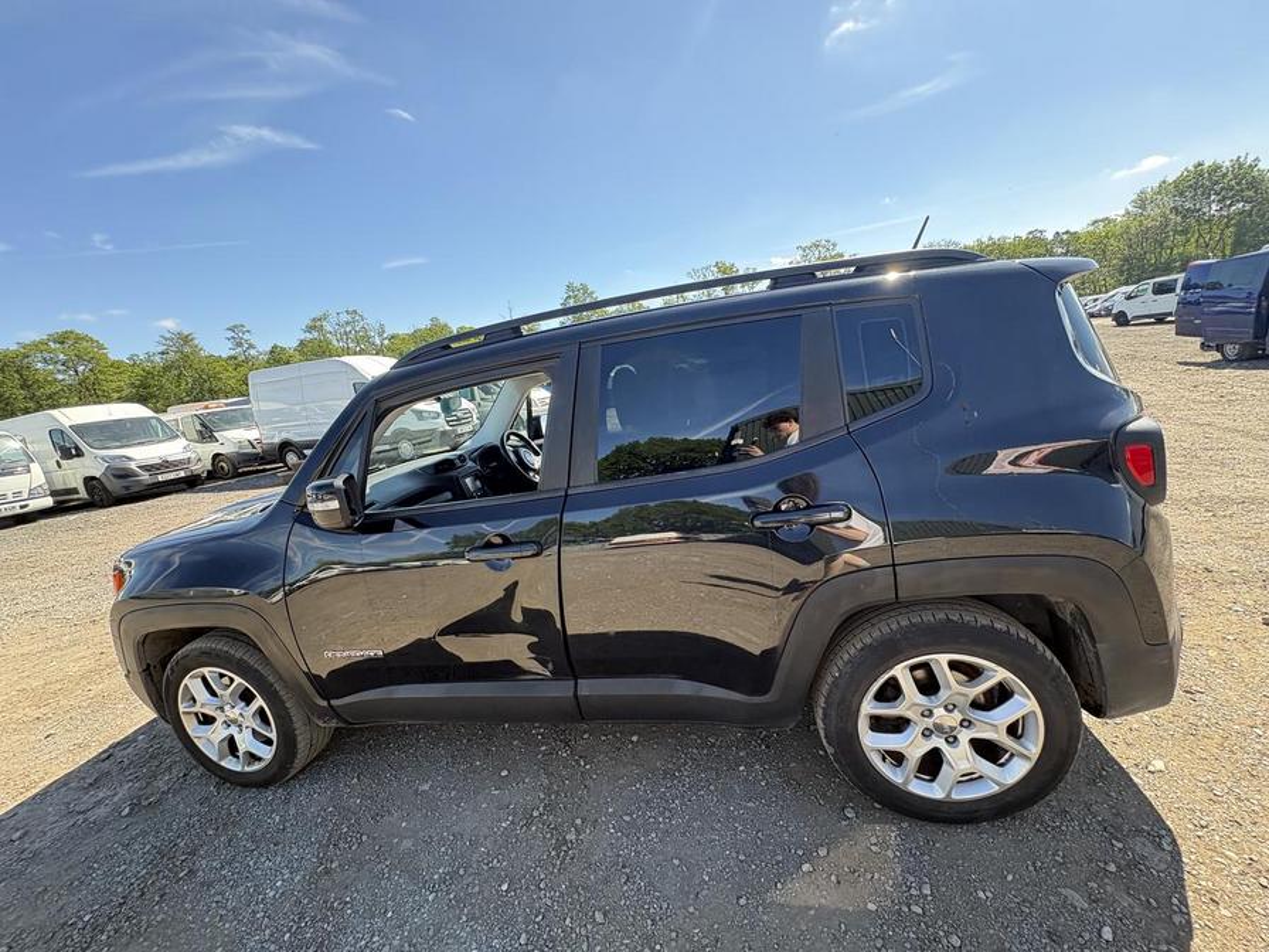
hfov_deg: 102.1
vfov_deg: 85.7
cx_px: 634
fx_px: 513
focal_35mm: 14
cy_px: 476
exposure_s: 1/222
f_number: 2.2
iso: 50
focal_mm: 2.22
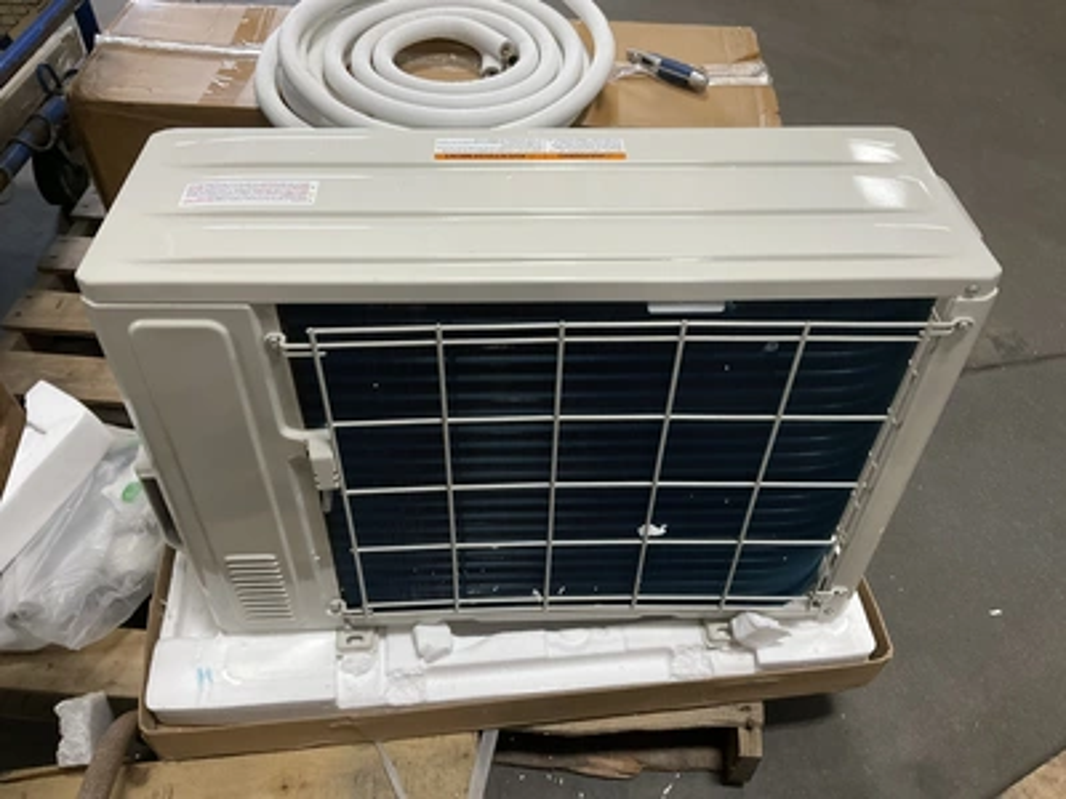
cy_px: 400
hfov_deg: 61.7
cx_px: 533
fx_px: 893
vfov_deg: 48.2
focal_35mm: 29
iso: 160
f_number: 1.8
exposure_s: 1/60
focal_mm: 3
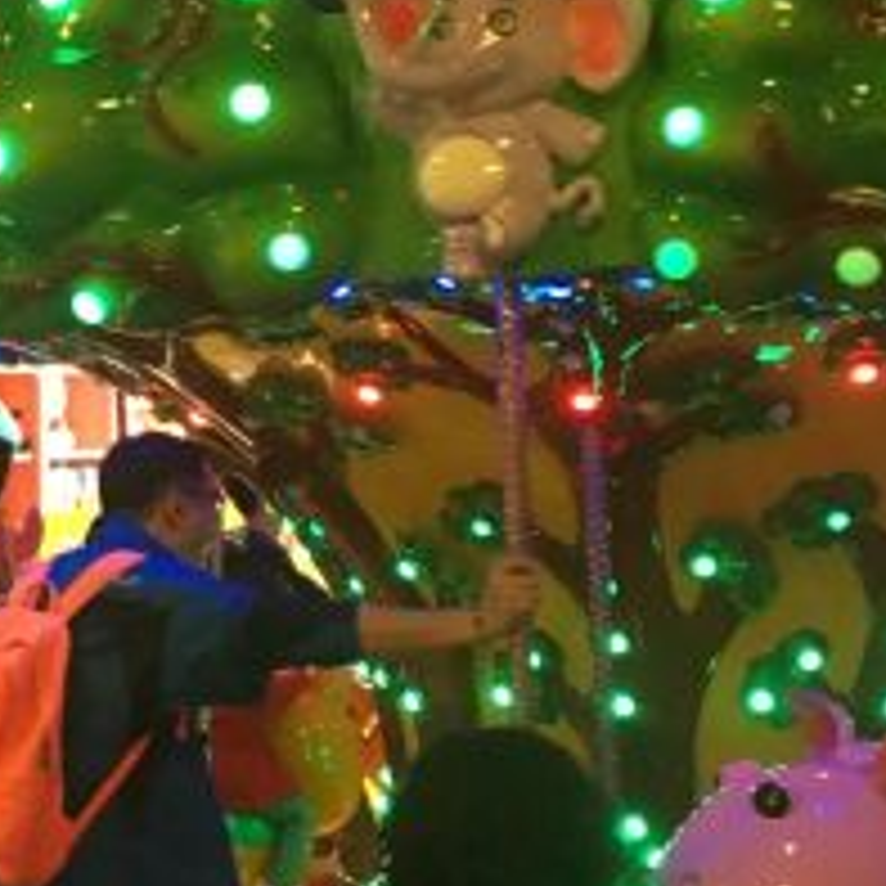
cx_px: -259
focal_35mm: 91
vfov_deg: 19.0
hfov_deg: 17.9
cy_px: 247
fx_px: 2635
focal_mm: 4.15
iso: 125
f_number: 2.2
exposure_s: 1/17
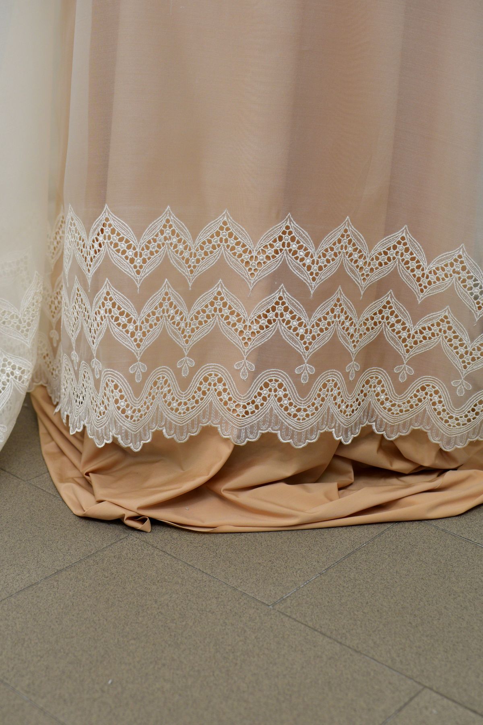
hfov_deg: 25.8
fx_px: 1056
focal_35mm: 52
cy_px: 362
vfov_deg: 37.9
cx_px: 242
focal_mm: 35
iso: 500
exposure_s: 1/60
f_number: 4
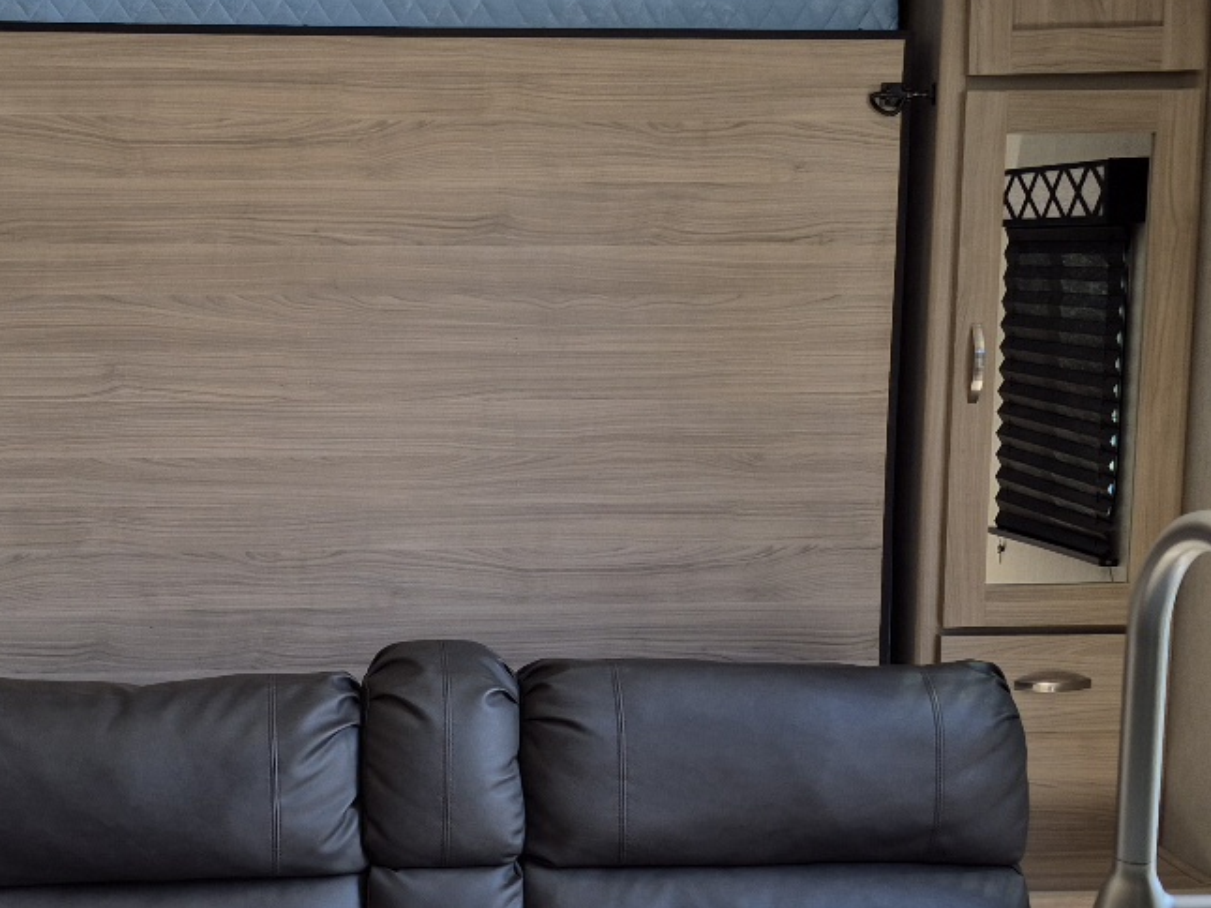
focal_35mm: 57
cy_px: 550
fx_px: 1993
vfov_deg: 25.6
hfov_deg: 33.6
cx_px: 431
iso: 50
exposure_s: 1/182
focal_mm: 5.4
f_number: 1.8
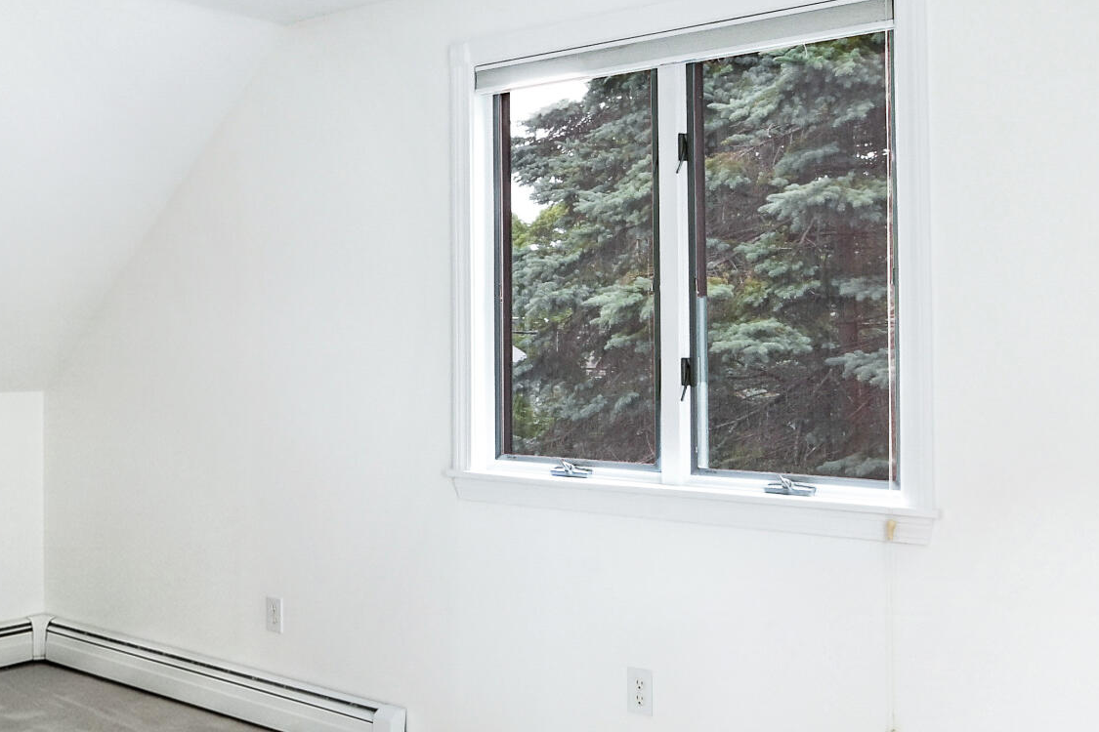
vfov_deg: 33.3
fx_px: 1221
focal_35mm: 40
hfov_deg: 46.8
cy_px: 303
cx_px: 279
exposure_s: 1/25
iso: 500
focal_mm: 10
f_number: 14
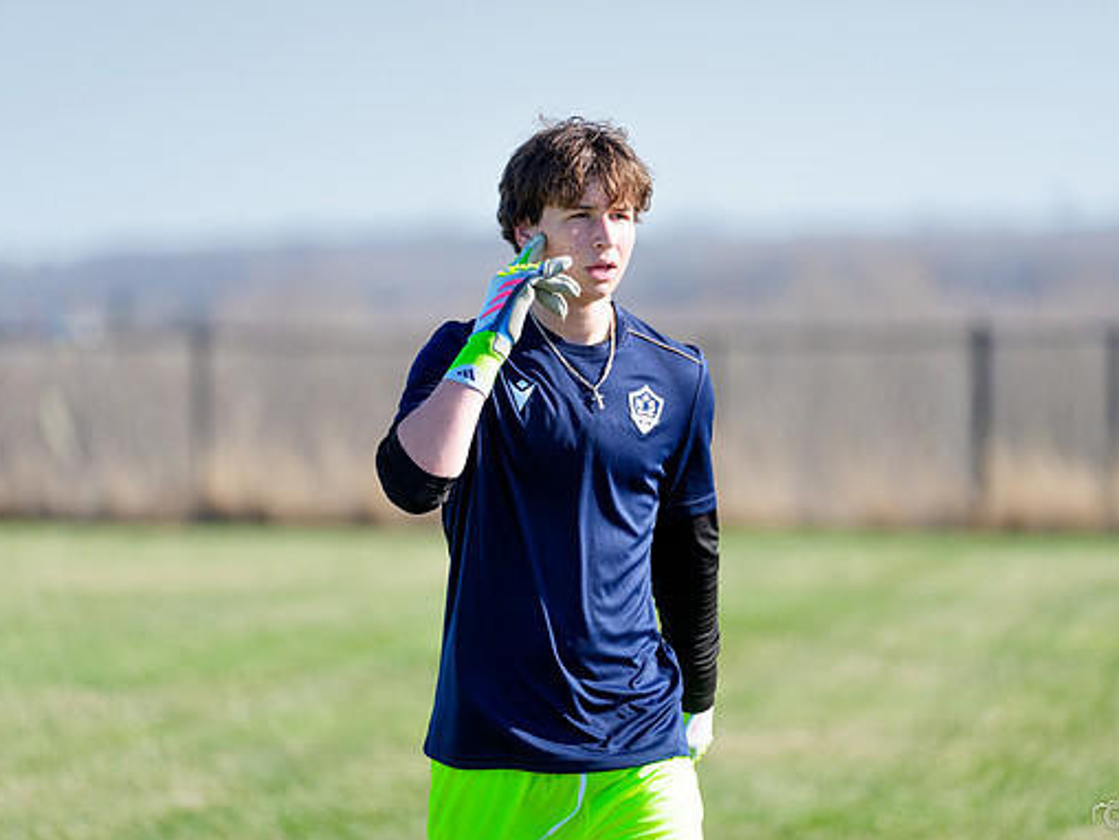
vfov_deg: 3.4
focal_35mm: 438
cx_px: 607
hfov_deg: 4.5
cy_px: 423
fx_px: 14162
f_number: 5.6
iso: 500
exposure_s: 1/1600
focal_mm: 400
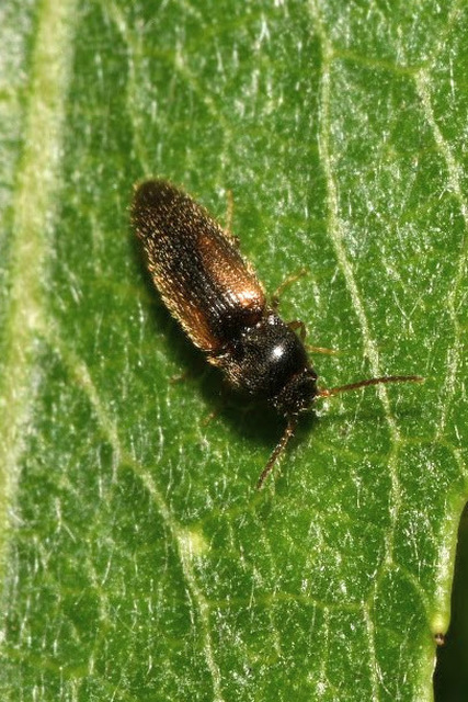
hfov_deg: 8.7
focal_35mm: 158
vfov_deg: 13.0
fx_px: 3069
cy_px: 351
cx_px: 234
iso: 100
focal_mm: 105
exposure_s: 1/60
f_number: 29
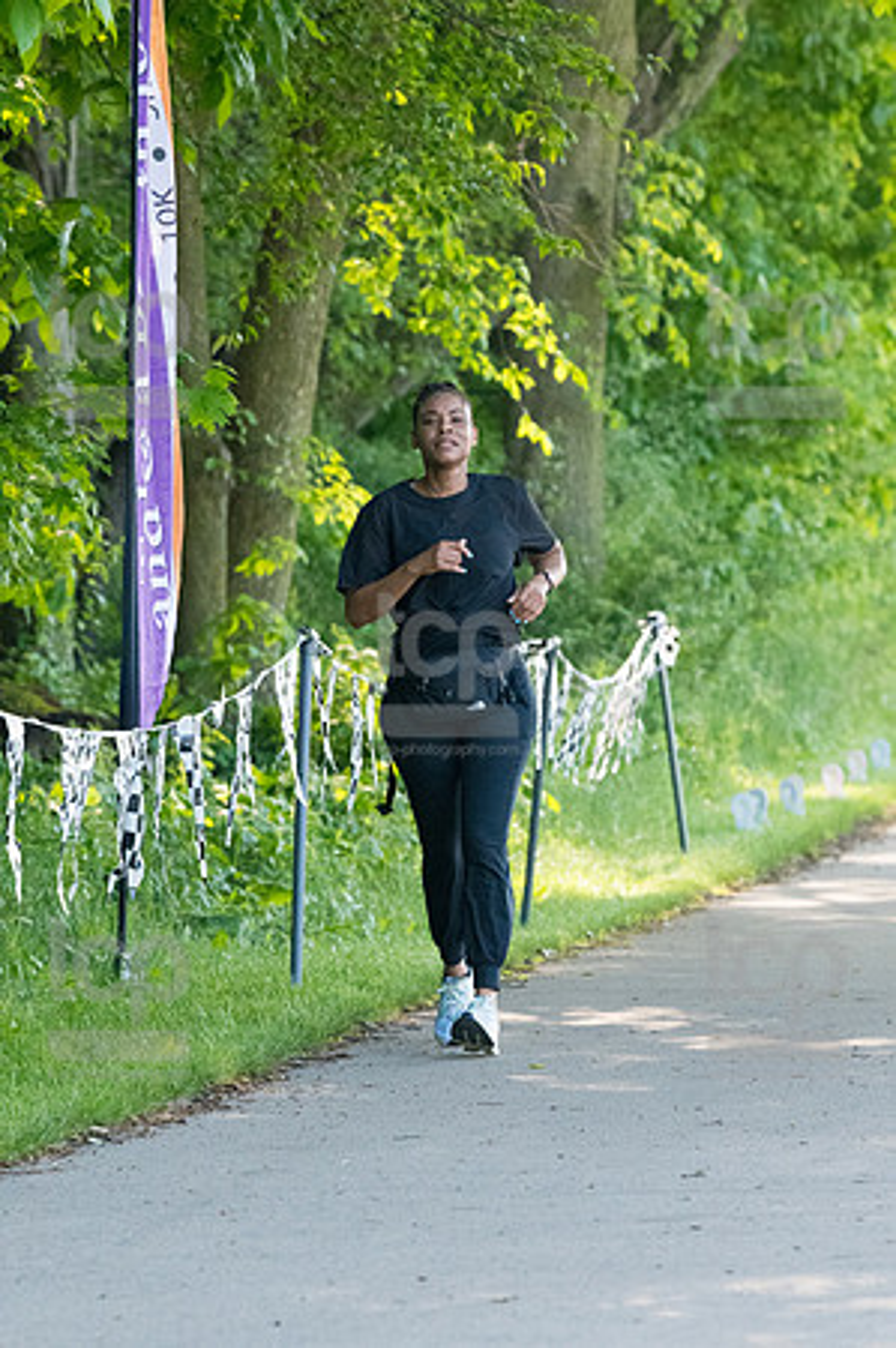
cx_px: 448
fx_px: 11225
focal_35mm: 300
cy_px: 674
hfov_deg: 4.6
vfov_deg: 6.9
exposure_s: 1/1600
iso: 4000
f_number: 5.6
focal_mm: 200
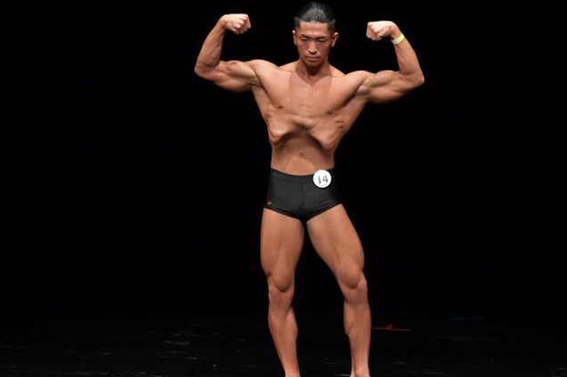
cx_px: 338
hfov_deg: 5.9
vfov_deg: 3.9
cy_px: 222
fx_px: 5492
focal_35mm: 349
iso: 3200
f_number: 5.6
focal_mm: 190
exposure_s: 1/400
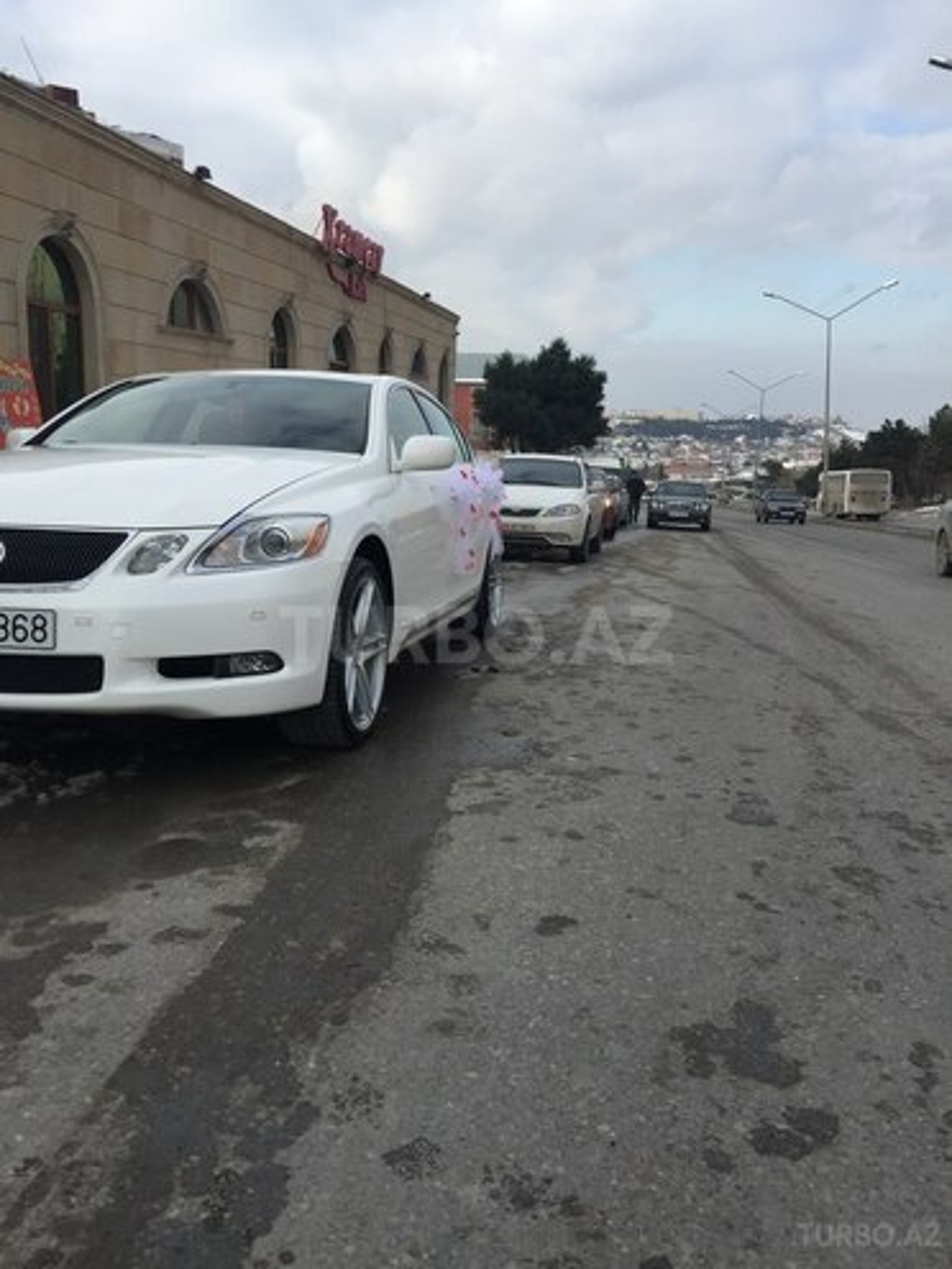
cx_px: 476
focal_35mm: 29
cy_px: 634
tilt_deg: -10.6
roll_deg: -1.4
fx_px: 1063
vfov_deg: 61.7
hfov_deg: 48.2
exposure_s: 1/1276
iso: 32
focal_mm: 4.15
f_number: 2.2
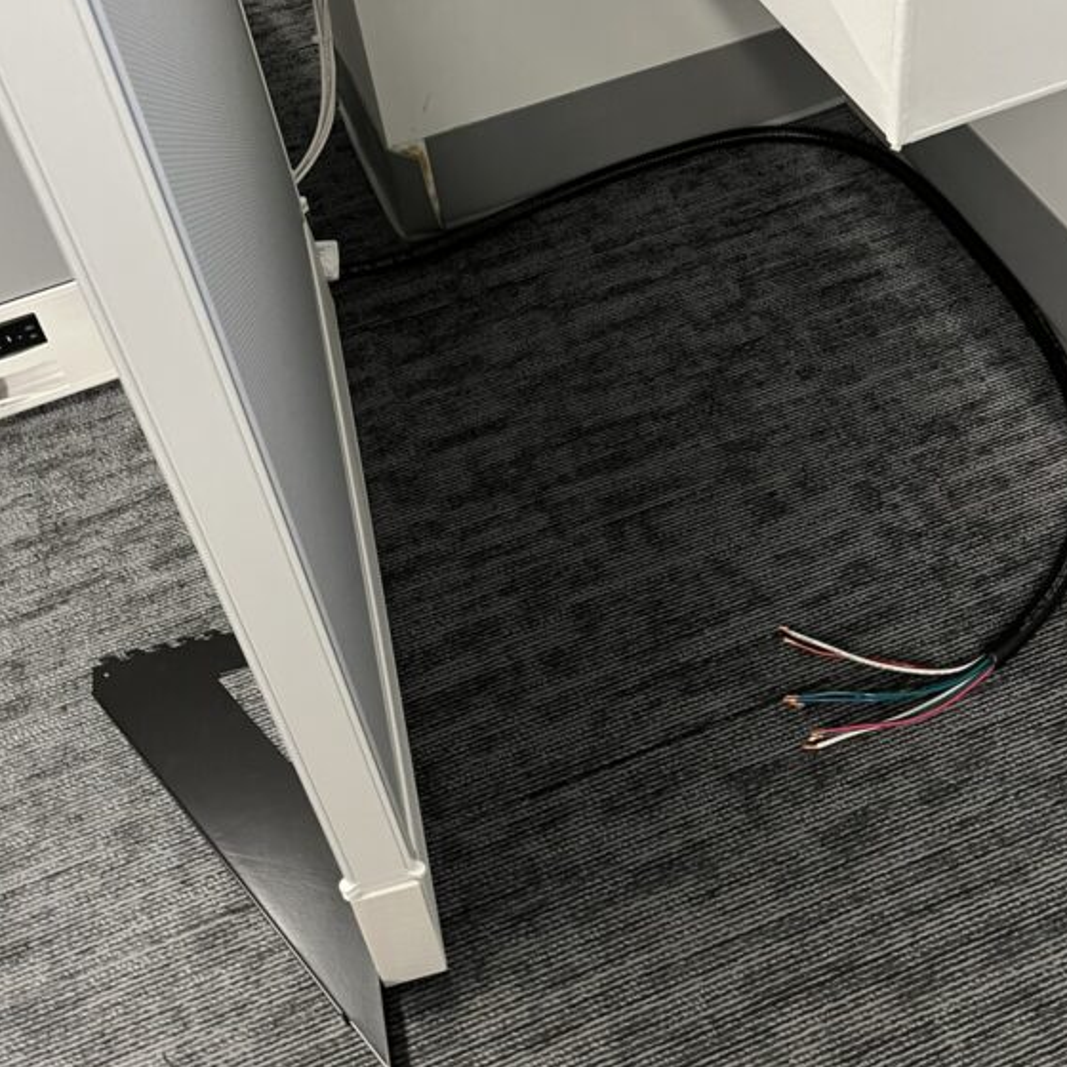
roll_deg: +11.4
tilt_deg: -42.2
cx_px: 545
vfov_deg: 38.9
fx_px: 1465
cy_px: 259
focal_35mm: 42
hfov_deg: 40.0
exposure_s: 1/60
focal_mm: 5.1
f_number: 1.6
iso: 250
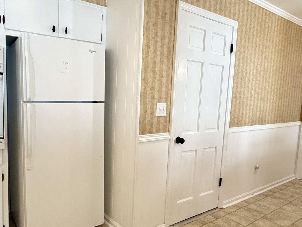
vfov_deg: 51.3
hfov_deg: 64.1
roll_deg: -1.2
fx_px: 236
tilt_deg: -5.4
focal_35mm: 27
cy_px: 122
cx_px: 107
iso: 500
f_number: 2.2
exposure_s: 1/60
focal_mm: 2.22
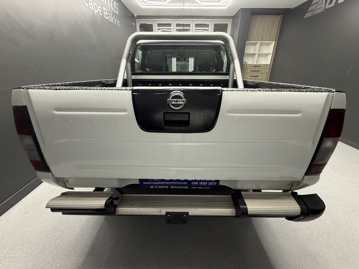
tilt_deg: -22.7
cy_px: 136
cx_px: 181
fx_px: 156
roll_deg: -0.7
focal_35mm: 15
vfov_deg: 81.7
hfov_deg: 98.2
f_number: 2.2
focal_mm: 2.22
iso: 200
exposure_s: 1/50
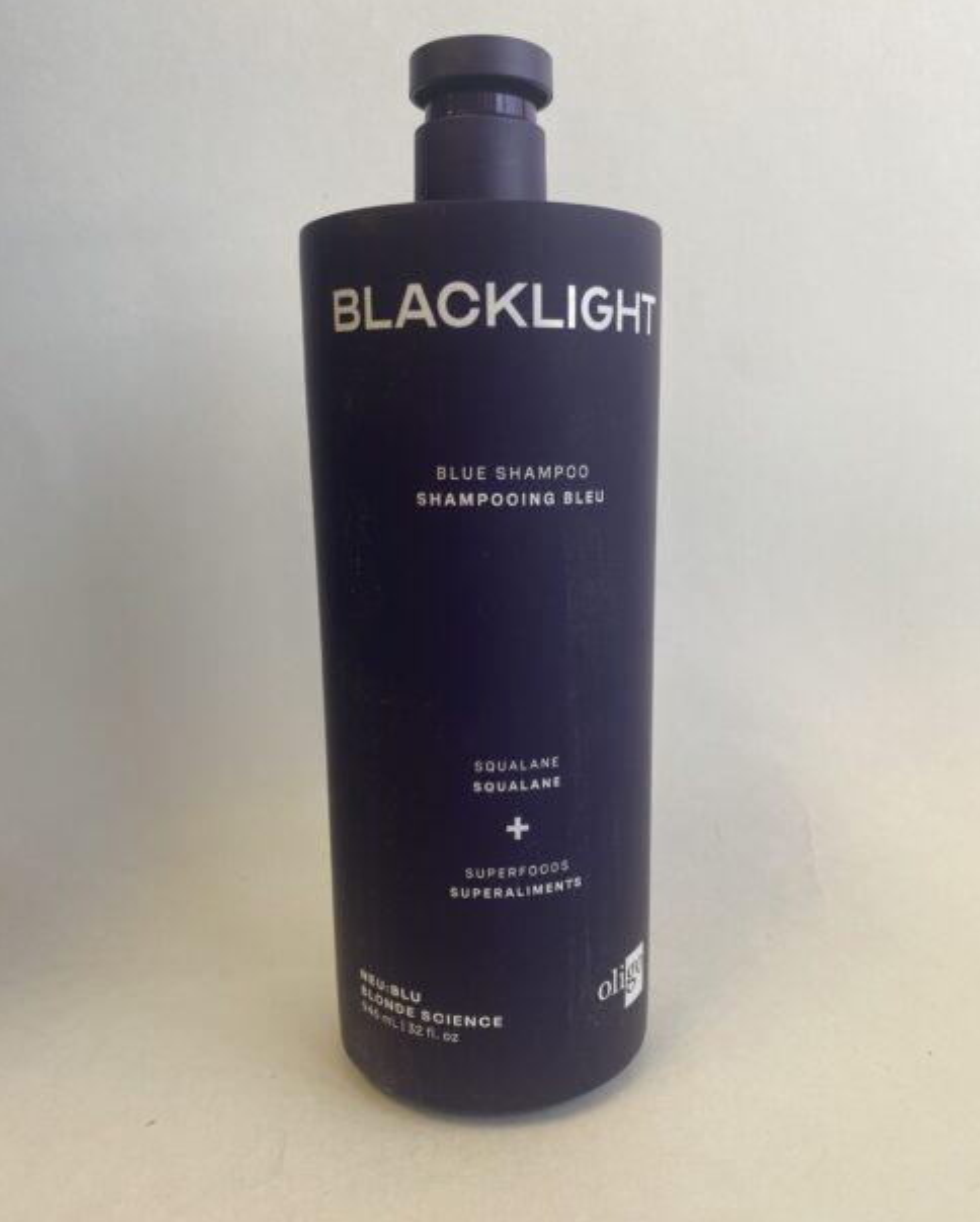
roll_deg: +1.2
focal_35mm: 28
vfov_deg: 62.1
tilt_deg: -12.2
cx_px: 498
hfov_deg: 51.6
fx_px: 1014
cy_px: 652
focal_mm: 4.25
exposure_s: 1/61
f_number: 1.8
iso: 40
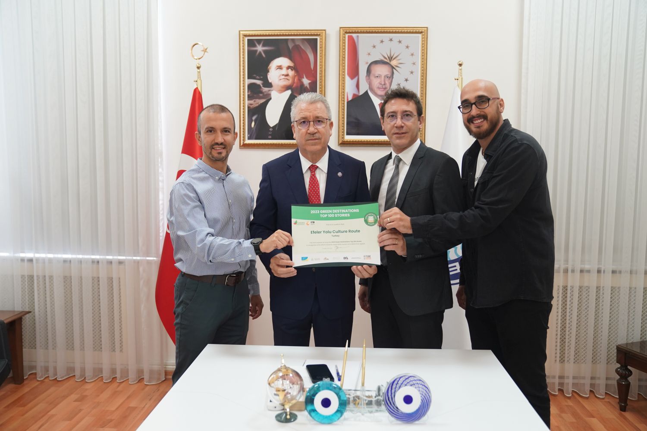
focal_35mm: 30
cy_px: 216
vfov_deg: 43.6
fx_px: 539
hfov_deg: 61.9
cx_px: 324
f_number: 3.2
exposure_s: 1/125
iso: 1600
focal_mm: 30
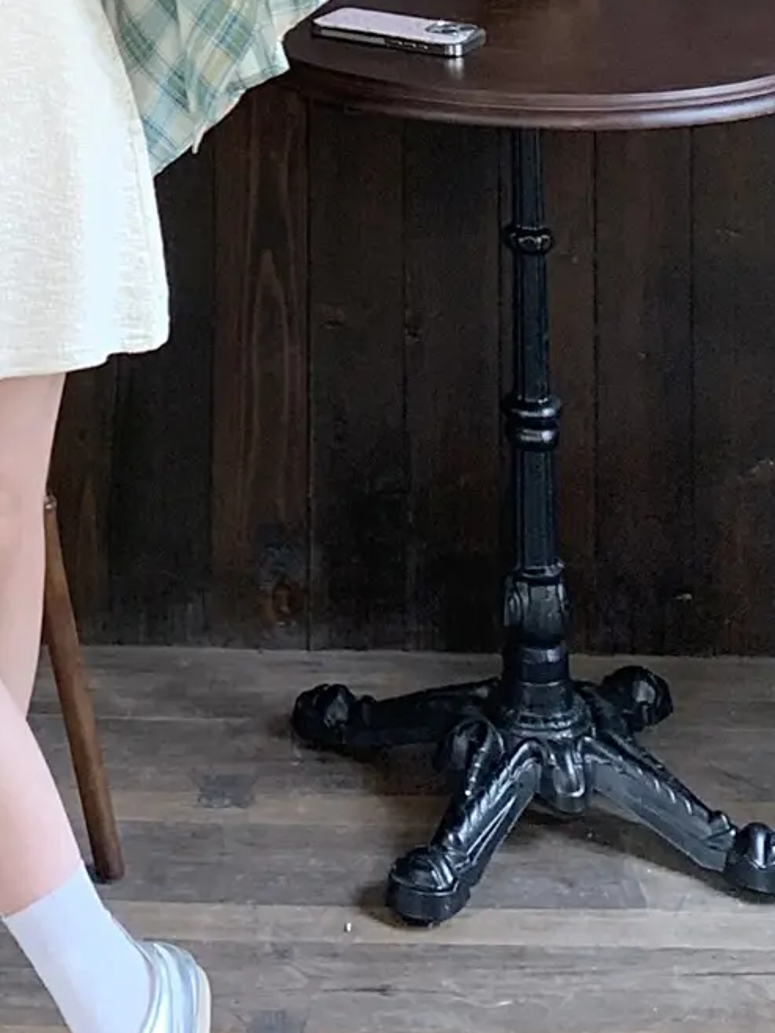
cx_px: -88
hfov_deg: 18.6
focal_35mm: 76
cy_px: -171
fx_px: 2268
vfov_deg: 23.6
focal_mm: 4.25
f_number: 1.8
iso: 100
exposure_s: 1/121
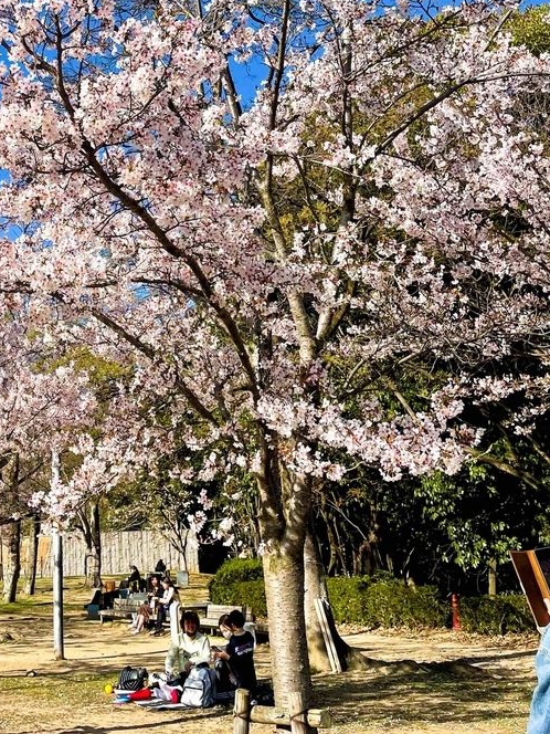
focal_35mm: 47
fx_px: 996
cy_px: 139
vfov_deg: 38.8
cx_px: 76
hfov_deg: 29.8
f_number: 1.6
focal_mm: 4.2
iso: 32
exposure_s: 1/2882
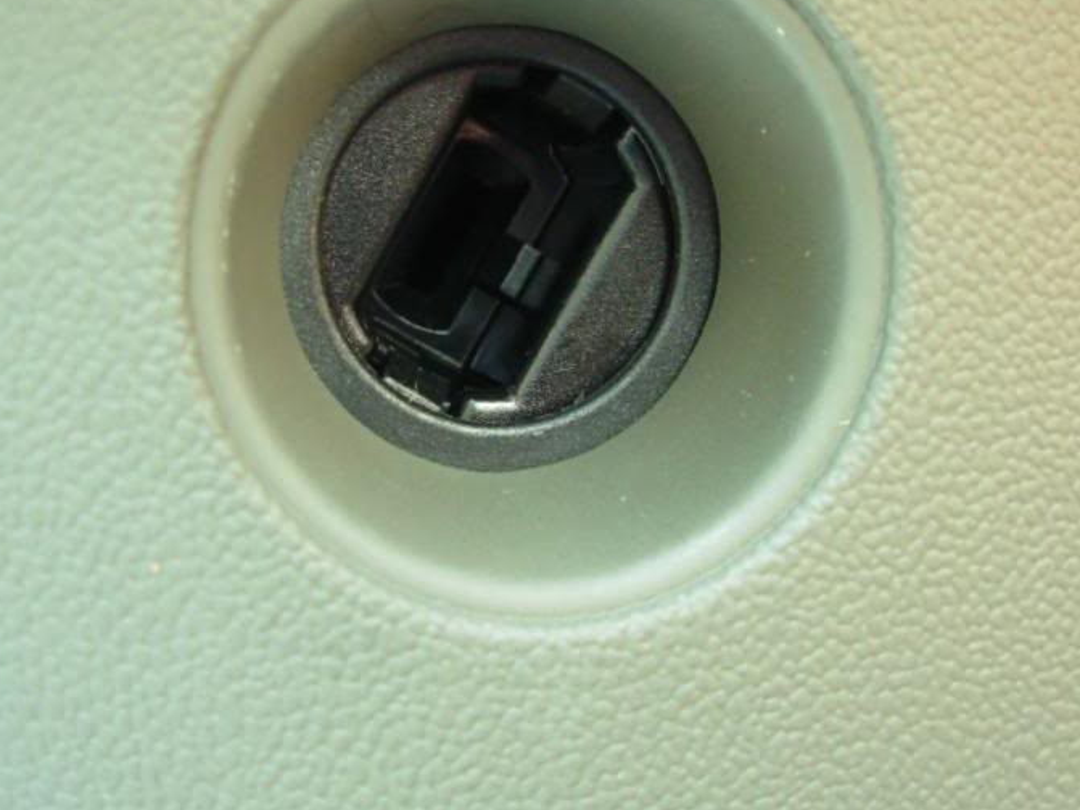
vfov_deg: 25.2
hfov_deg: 33.2
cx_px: 515
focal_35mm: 58
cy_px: 324
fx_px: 1809
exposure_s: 1/25.4
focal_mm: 6.3
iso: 159
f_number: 2.9
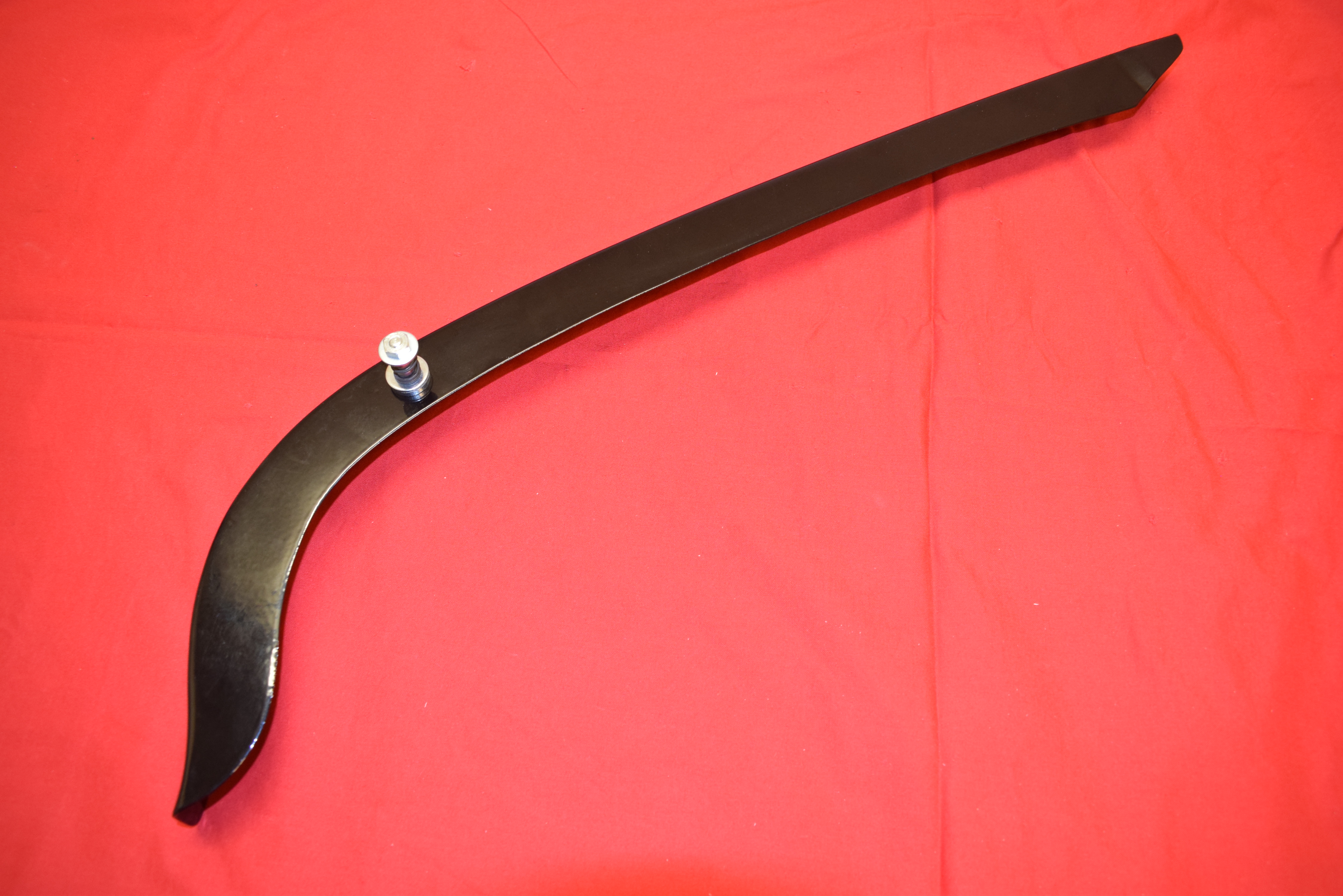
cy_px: 448
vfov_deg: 48.0
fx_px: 1007
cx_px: 672
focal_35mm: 27
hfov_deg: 67.4
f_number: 5
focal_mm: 18
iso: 800
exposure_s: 1/60
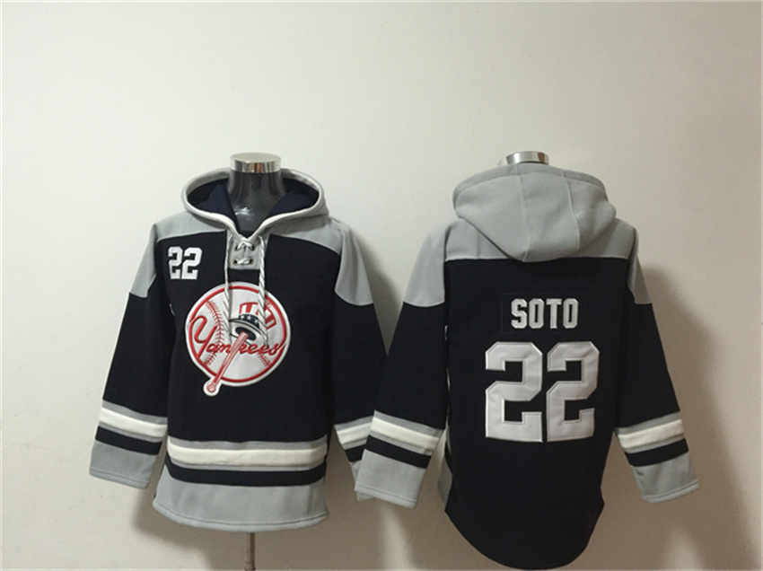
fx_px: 639
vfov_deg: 48.2
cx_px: 382
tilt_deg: -1.7
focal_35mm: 29
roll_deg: -1.8
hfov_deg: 61.7
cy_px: 286
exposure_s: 1/10
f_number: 2.2
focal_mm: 4.15
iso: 125
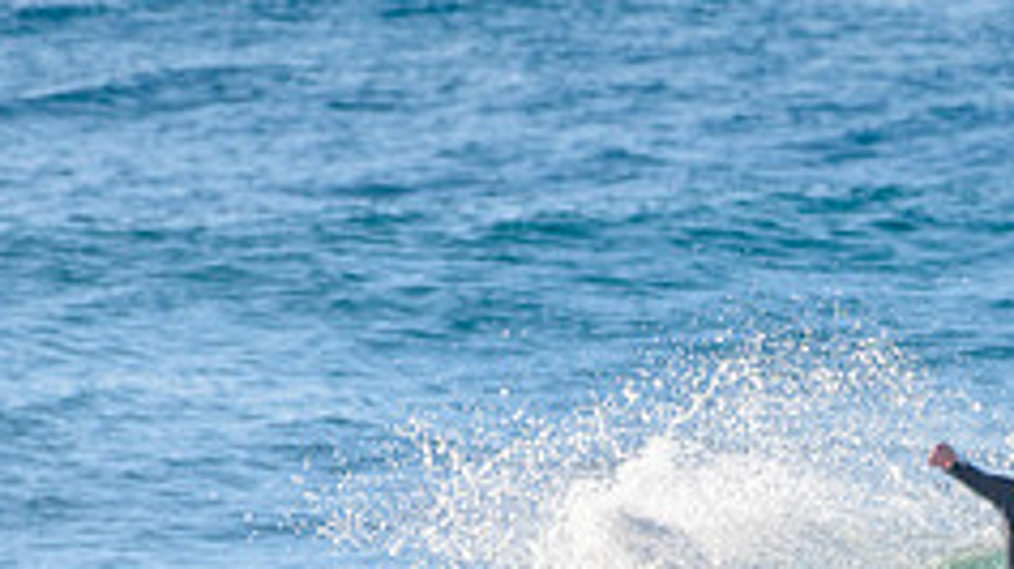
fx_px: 42216
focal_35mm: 1571
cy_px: 702
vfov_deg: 0.8
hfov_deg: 1.4
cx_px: 1021
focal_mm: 500
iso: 220
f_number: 5.6
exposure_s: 1/2000
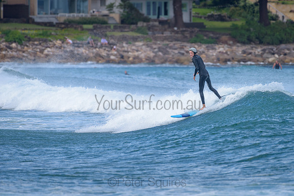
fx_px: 5004
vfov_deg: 2.2
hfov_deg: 3.4
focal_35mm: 613
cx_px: 180
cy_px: 76
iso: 400
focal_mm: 500
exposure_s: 1/2000
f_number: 5.6
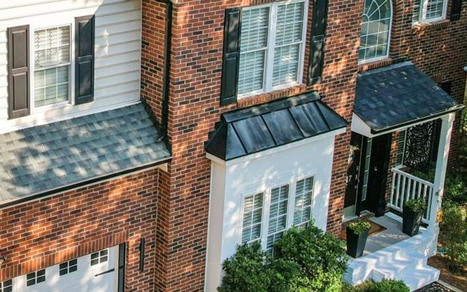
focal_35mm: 69
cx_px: 31
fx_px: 878
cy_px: 51
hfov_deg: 28.4
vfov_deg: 18.7
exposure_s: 1/160
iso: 100
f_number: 2.8
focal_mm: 8.4
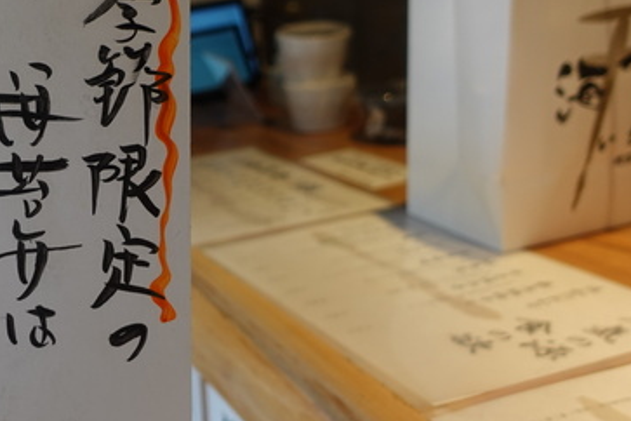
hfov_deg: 40.5
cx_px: 71
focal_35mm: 45
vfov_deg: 29.8
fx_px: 789
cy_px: 247
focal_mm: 9.4
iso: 125
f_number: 2
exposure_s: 1/100
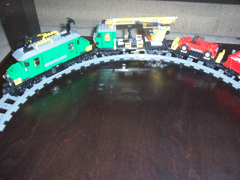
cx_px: 120
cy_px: 90
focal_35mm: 34
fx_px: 236
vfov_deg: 41.8
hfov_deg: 54.0
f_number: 2.7
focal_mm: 5.6
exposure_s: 1/60
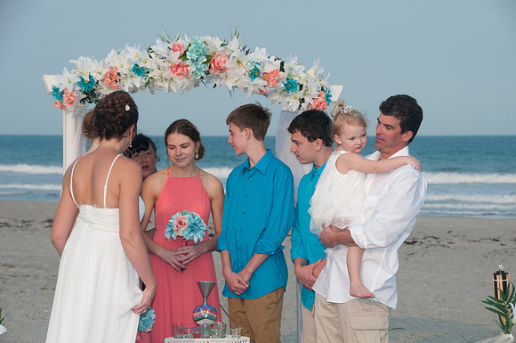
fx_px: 1761
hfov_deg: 16.7
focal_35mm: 123
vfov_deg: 11.1
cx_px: 258
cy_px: 172
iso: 100
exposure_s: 1/250
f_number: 9
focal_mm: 82
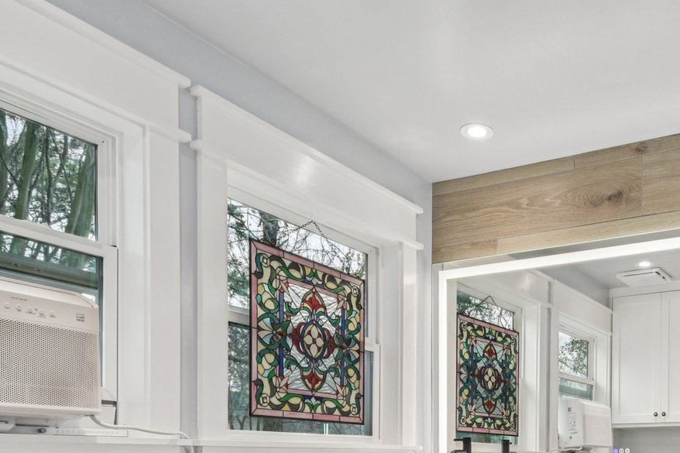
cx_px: 559
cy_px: 432
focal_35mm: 35
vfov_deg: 35.0
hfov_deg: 50.6
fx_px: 661
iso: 400
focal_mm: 10
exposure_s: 1/15
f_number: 8
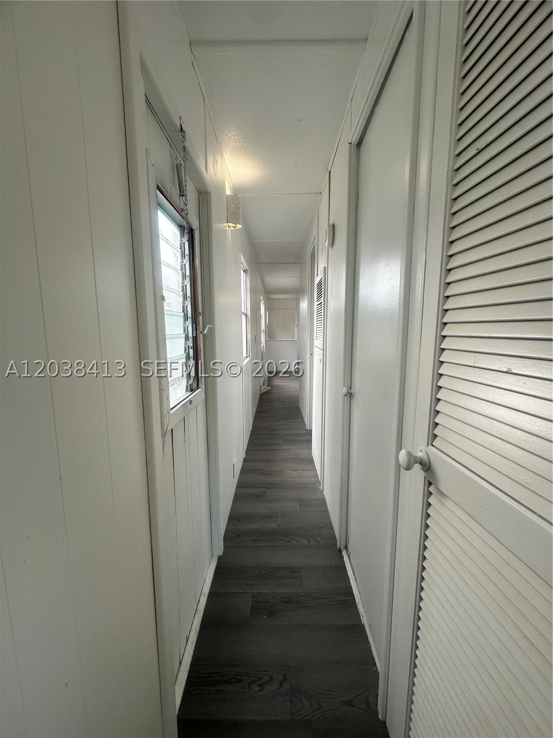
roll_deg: +0.4
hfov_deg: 85.7
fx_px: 298
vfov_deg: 102.1
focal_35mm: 14
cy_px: 369
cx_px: 276
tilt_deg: -6.6
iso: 80
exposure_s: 1/99
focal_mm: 2.22
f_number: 2.2
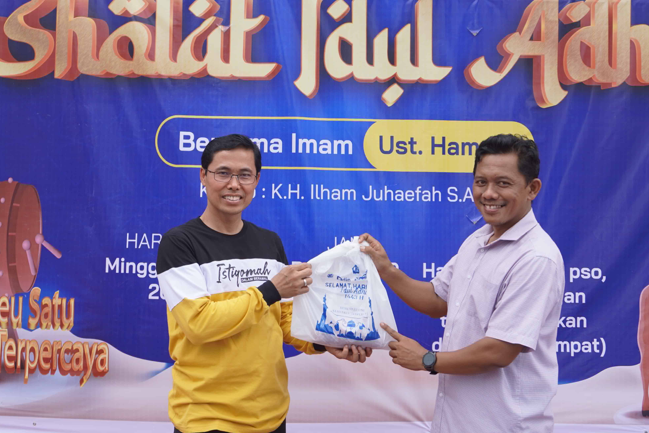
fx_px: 951
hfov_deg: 37.7
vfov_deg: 25.5
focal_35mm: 53
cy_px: 153
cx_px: 316
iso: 100
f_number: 4.5
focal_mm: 23
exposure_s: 1/250
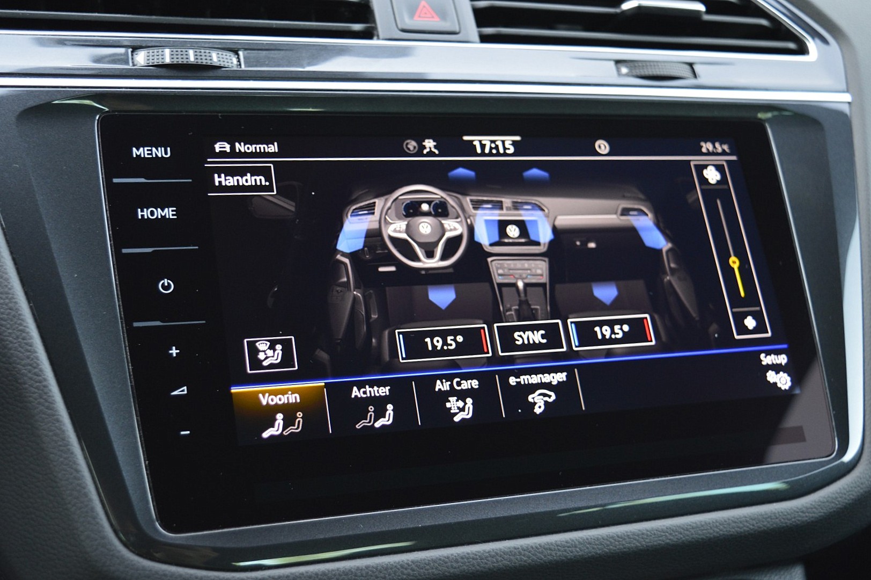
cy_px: 290
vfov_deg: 30.8
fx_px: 1052
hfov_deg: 45.0
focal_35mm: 44
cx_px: 436
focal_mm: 29
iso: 800
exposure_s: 1/60
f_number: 4.2
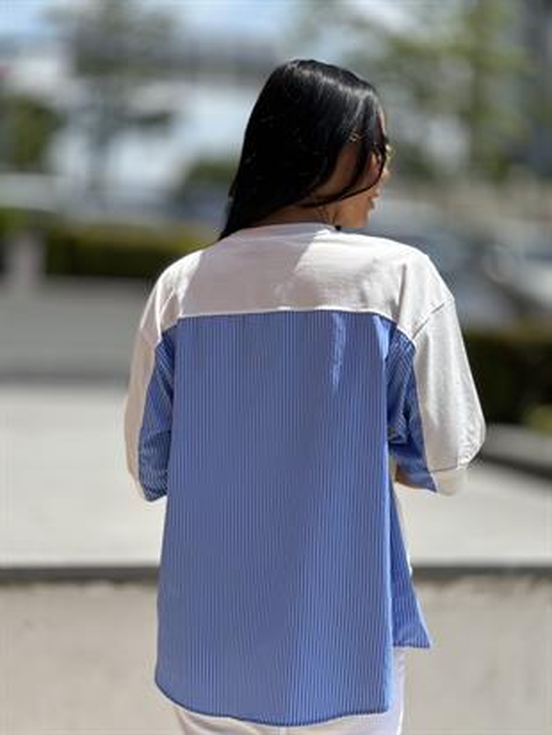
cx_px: 276
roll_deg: -3.1
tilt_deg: -1.8
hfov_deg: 19.1
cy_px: 368
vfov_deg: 25.3
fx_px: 1636
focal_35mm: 77
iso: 32
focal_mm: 9
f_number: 2.8
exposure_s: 1/827
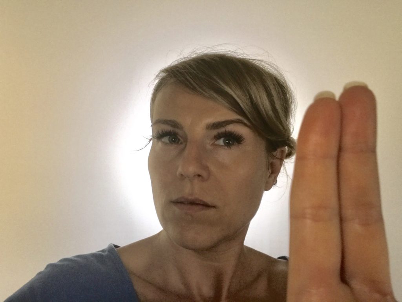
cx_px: 201
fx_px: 372
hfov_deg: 56.8
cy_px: 151
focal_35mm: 32
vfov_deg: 44.2
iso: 40
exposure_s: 1/33
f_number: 2.2
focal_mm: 2.87
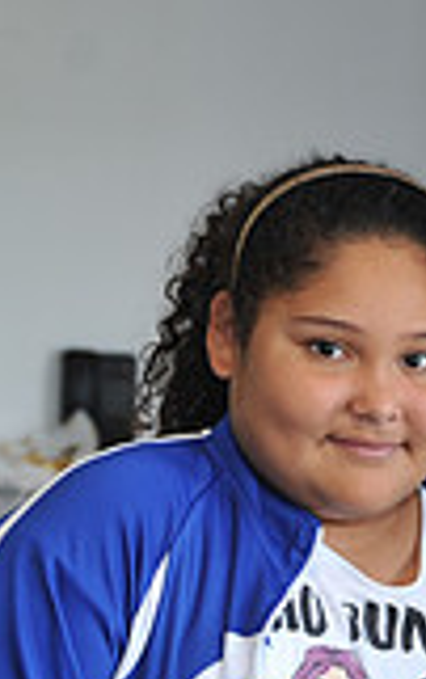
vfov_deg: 15.6
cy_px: 607
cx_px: 873
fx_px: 2445
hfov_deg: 9.3
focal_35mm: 132
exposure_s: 1/80
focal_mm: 36
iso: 250
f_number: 3.5
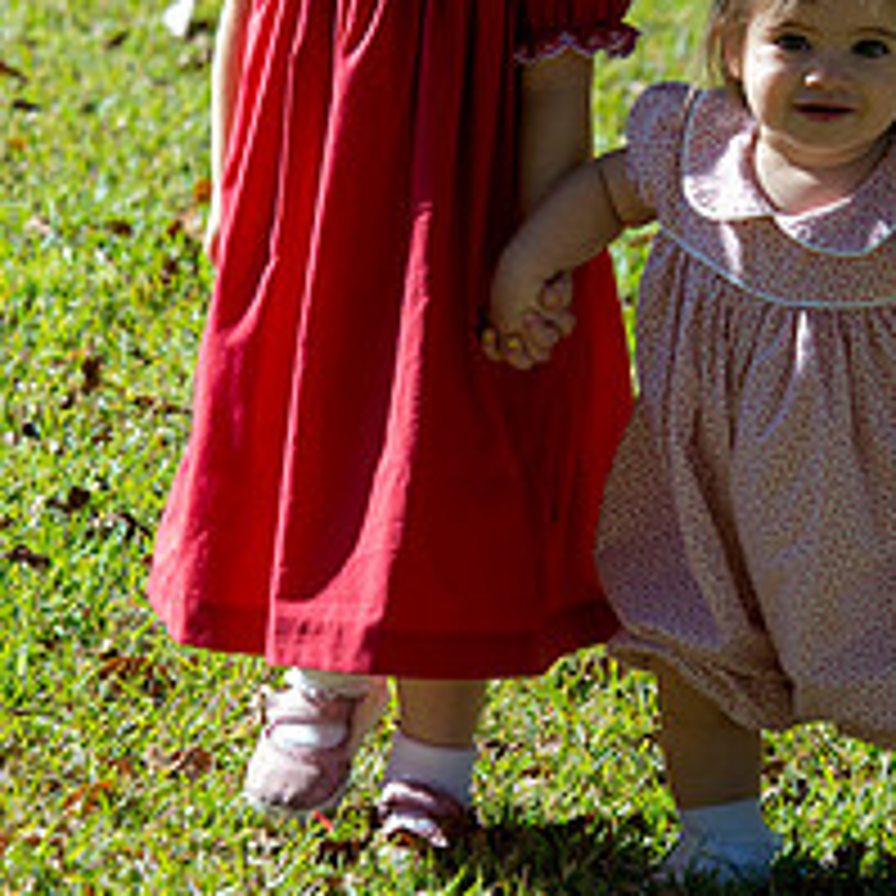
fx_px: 10162
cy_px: 311
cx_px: 405
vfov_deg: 5.0
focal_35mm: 347
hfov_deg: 5.0
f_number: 6.3
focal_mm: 140
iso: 320
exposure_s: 1/400
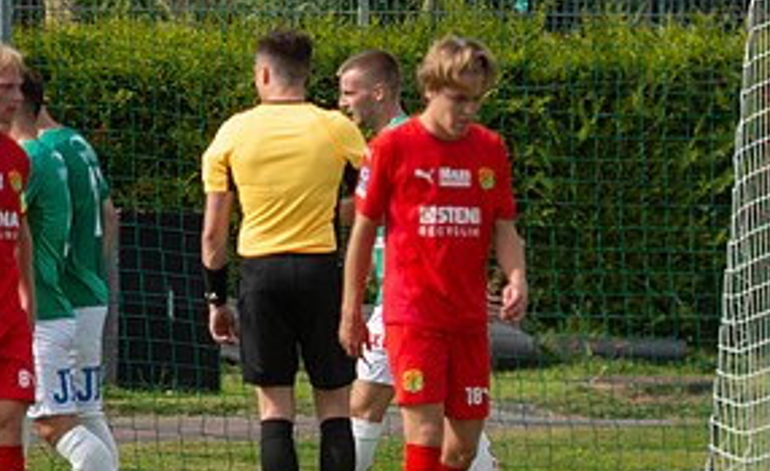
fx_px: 27121
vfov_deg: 1.0
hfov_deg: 1.6
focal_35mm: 1300
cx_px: 1090
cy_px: 475
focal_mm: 420
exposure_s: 1/1600
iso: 250
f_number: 4.5
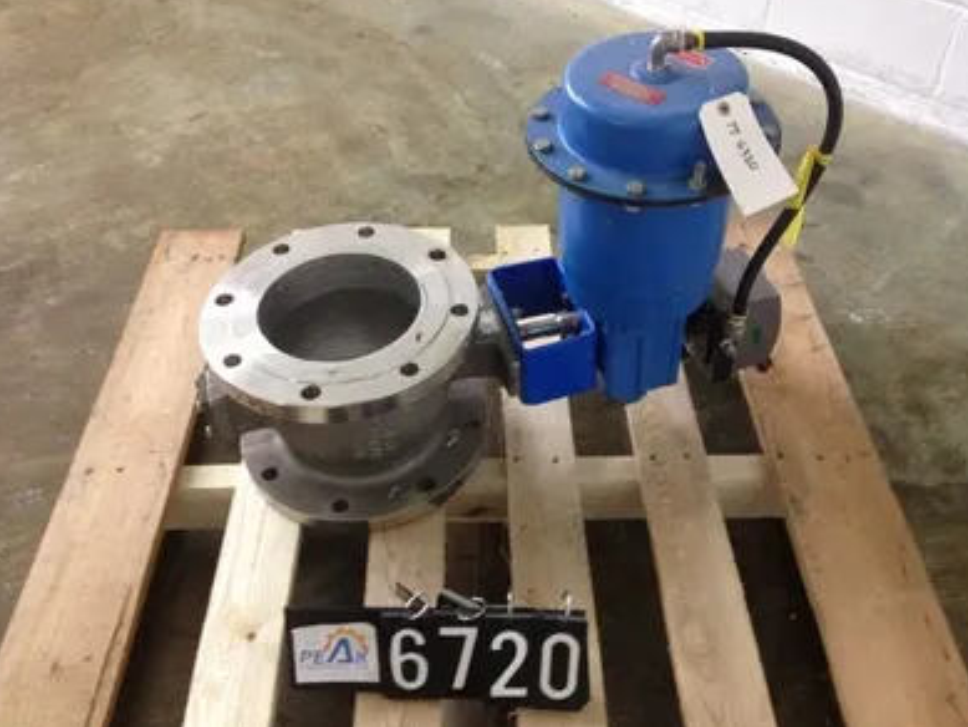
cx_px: 488
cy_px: 359
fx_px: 1007
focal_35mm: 36
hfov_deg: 51.3
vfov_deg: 39.7
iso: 200
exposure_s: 1/20
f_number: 2.4
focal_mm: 4.28
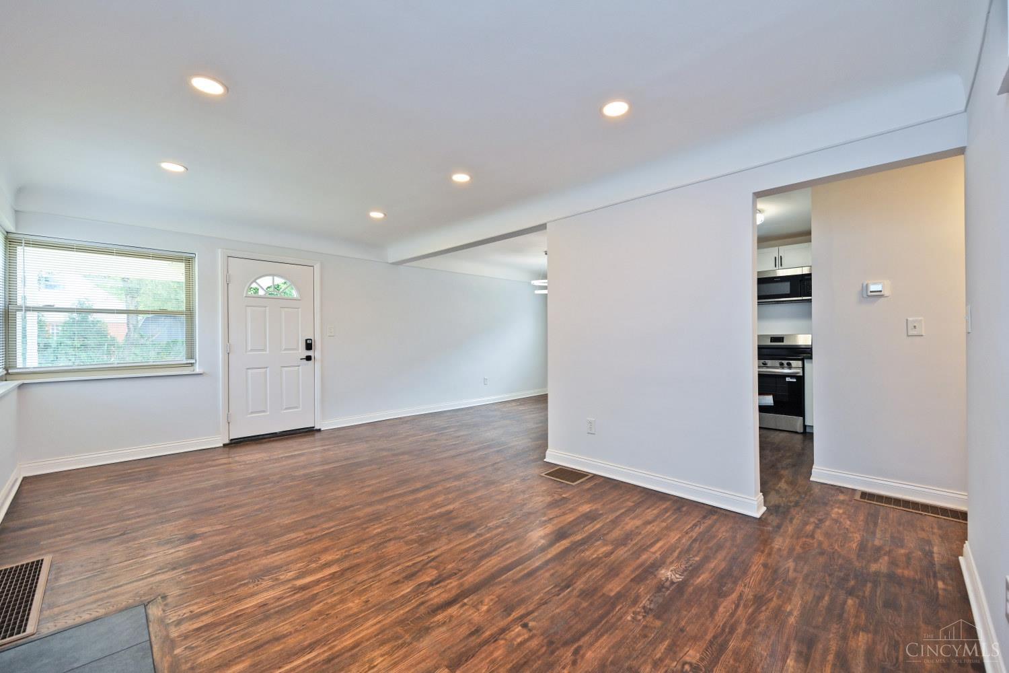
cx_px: 504
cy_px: 336
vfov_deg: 81.2
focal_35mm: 14
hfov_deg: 104.3
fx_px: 392
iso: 200
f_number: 4.5
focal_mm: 14
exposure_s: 1/80
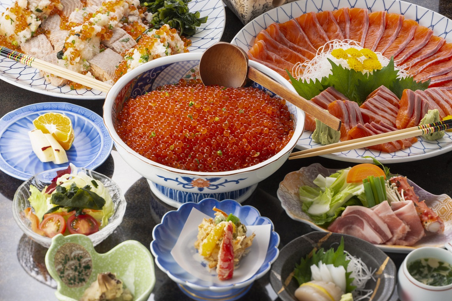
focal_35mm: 89
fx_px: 1117
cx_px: 231
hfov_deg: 22.9
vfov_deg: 15.4
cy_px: 156
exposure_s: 1/125
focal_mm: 85
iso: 100
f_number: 11
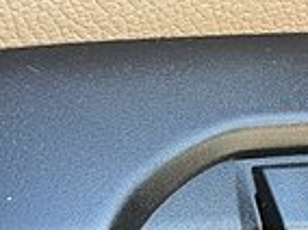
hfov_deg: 10.4
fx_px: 1643
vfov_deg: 8.0
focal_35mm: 185
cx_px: 453
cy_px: 189
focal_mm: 6.76
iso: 50
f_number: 1.78
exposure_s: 1/175
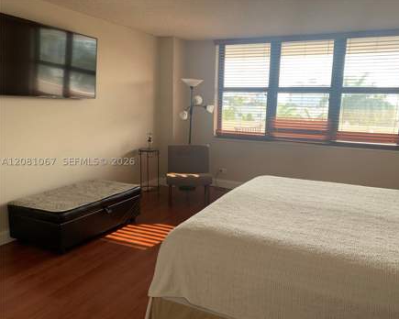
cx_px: 219
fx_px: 331
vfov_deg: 51.5
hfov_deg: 62.1
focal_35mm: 28
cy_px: 161
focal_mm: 4.25
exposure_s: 1/121
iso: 64
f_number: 1.8
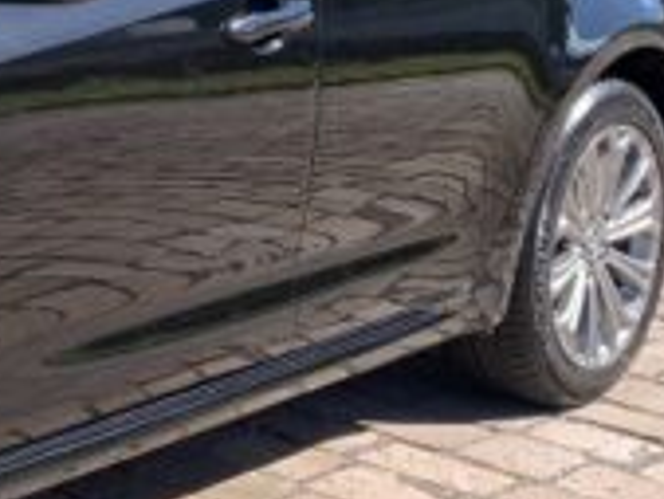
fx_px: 2361
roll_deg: -5.6
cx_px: -440
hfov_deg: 14.5
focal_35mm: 123
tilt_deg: -6.0
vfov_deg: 11.9
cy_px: -47
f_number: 1.8
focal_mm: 4.25
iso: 25
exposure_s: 1/815
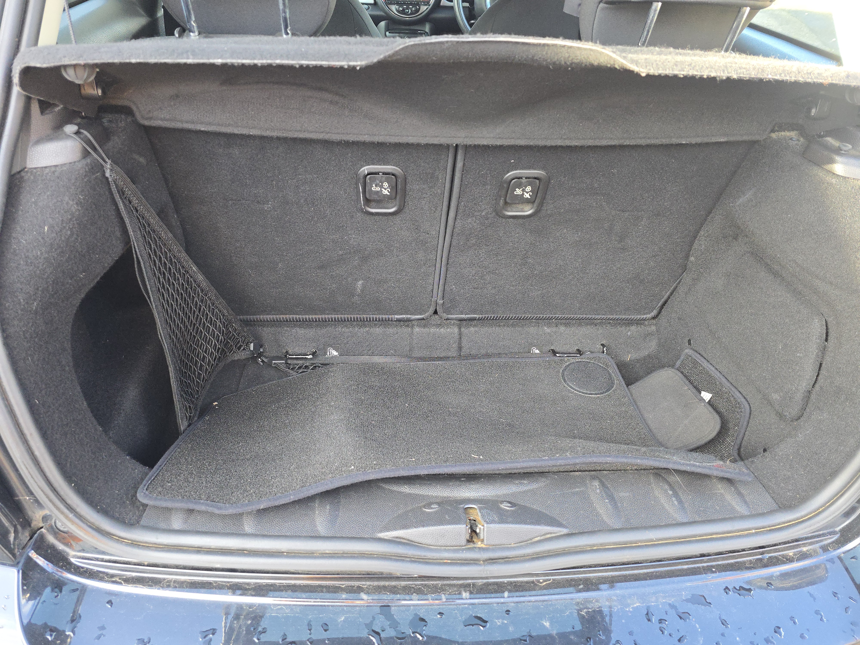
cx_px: 430
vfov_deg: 58.9
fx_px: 571
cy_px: 322
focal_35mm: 23
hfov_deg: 73.9
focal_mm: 6.3
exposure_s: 1/180
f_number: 1.7
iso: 200
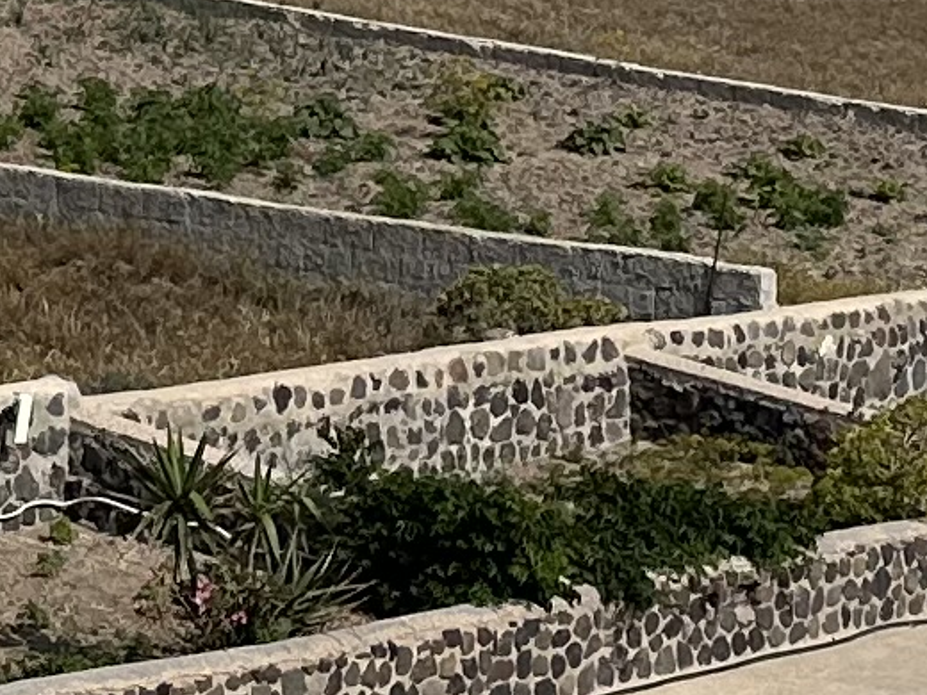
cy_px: -241
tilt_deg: -4.8
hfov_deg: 10.3
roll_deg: -2.0
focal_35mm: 186
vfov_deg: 7.9
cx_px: -415
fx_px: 4981
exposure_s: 1/8929
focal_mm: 6.86
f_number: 1.78
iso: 80
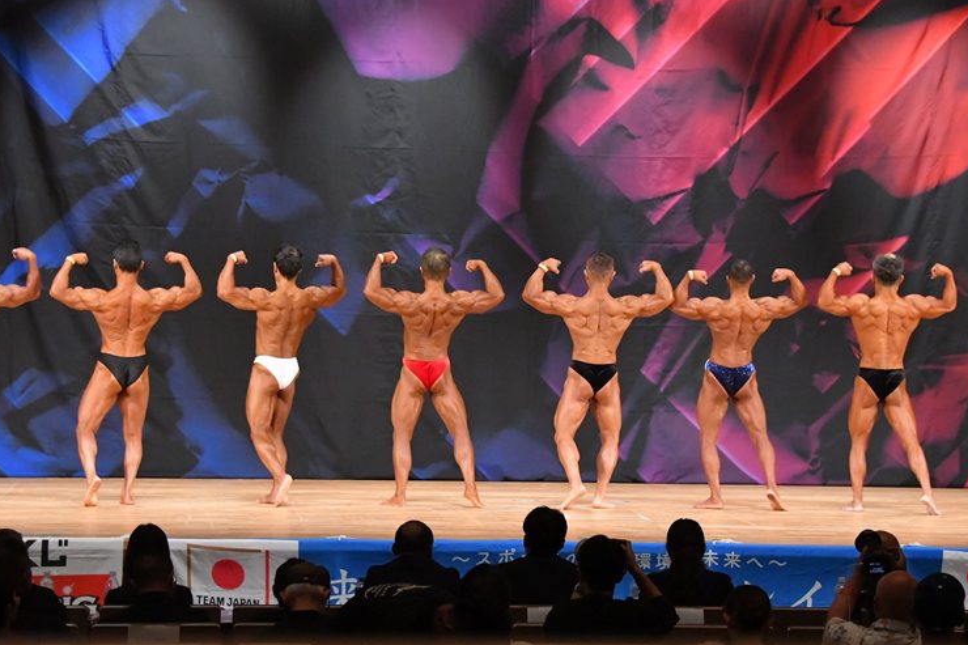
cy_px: 315
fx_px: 3575
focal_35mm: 133
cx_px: 481
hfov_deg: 15.4
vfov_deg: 10.3
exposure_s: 1/400
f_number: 5.6
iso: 7200
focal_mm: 85
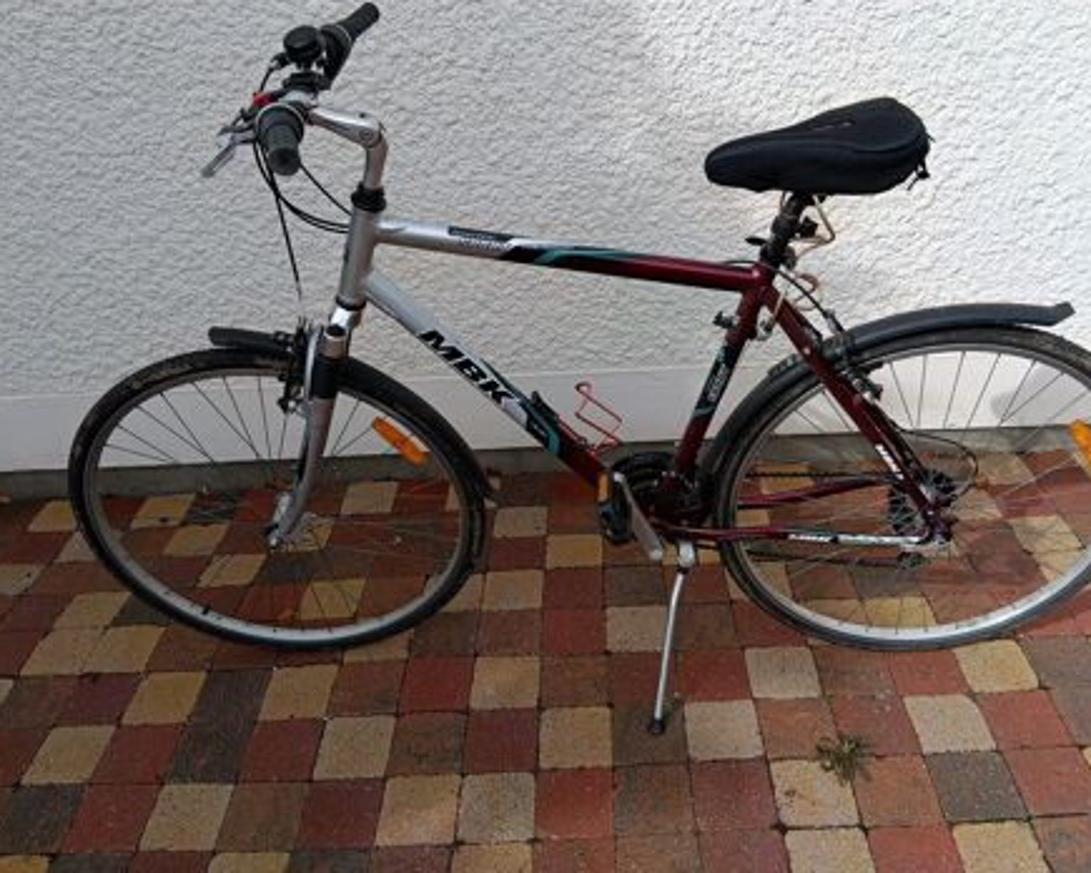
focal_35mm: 28
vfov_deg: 51.5
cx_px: 574
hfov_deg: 62.2
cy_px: 423
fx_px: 904
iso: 50
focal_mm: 3.96
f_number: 1.8
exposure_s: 1/361
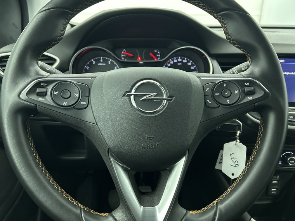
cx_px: 148
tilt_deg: -20.0
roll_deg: -0.9
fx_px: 222
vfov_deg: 53.1
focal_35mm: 26
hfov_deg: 67.3
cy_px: 110
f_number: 1.5
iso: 500
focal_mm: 5.7
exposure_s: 1/60
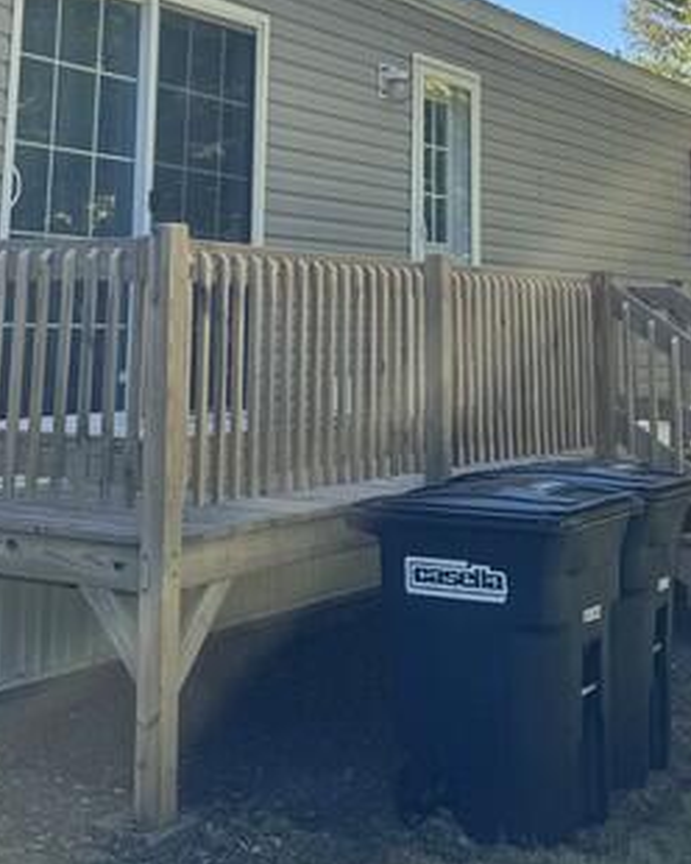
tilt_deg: +10.7
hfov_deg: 26.2
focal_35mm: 58
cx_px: 337
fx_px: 1483
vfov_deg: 30.5
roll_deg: -1.4
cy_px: 31
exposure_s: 1/2415
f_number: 1.78
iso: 80
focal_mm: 6.76
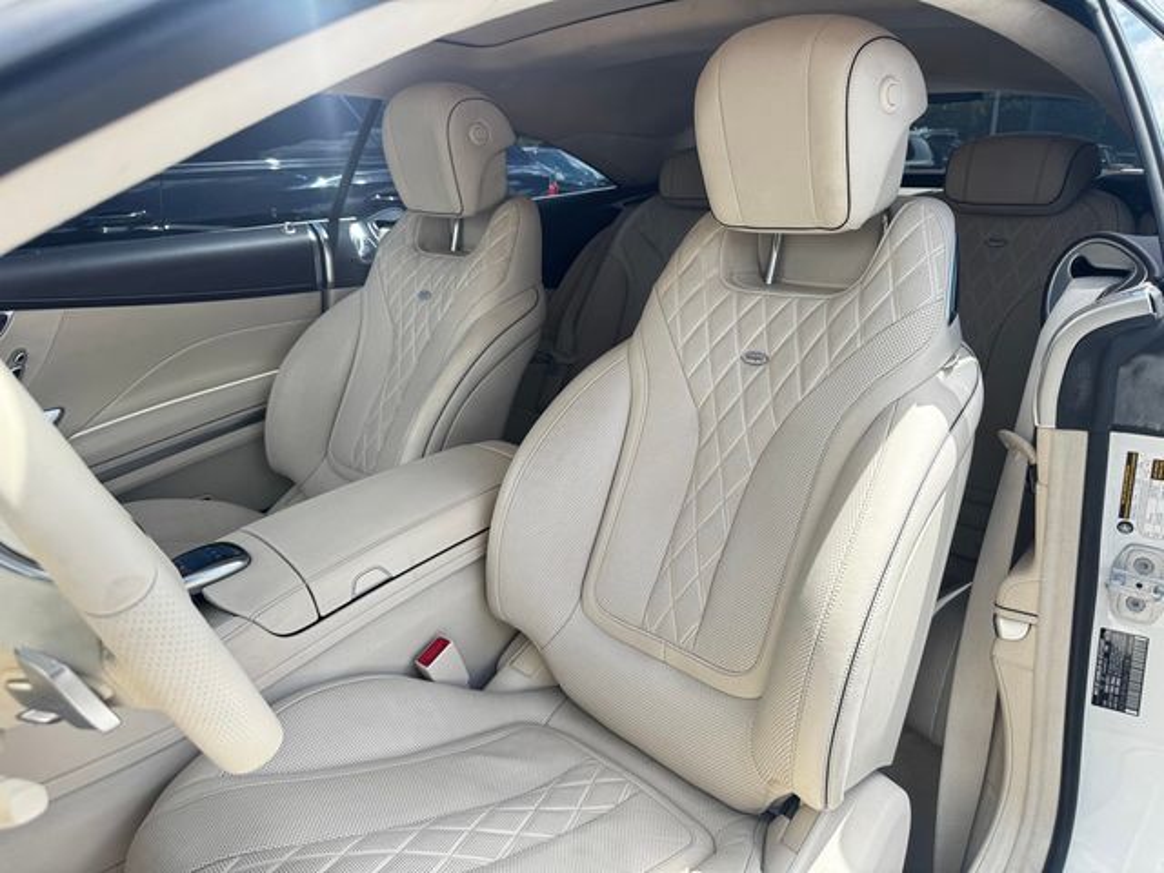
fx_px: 807
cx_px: 582
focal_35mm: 24
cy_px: 436
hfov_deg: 71.6
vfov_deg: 56.8
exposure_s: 1/1131
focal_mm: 6.76
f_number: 1.78
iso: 80
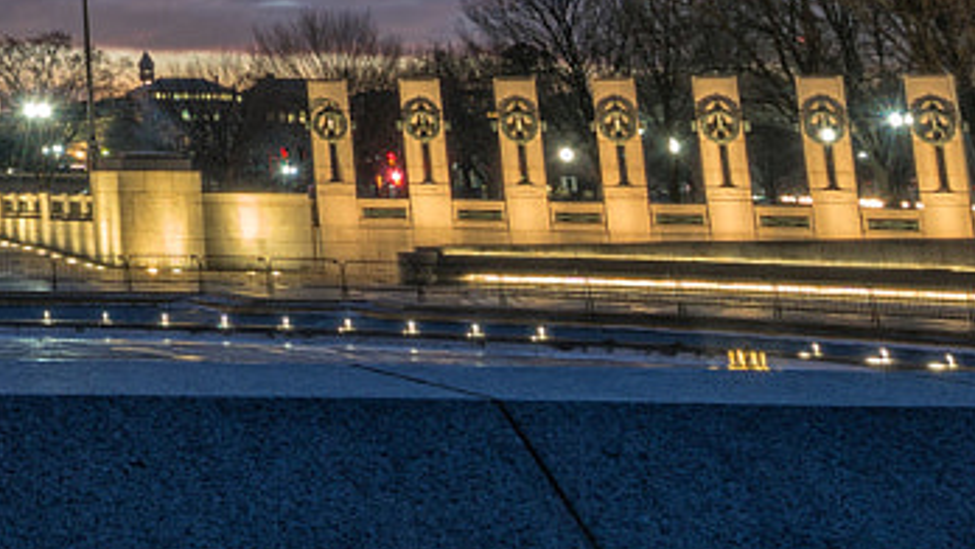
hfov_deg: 22.7
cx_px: -473
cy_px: -339
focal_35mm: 77
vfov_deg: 14.4
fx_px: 1991
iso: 100
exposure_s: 30
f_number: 13
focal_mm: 16
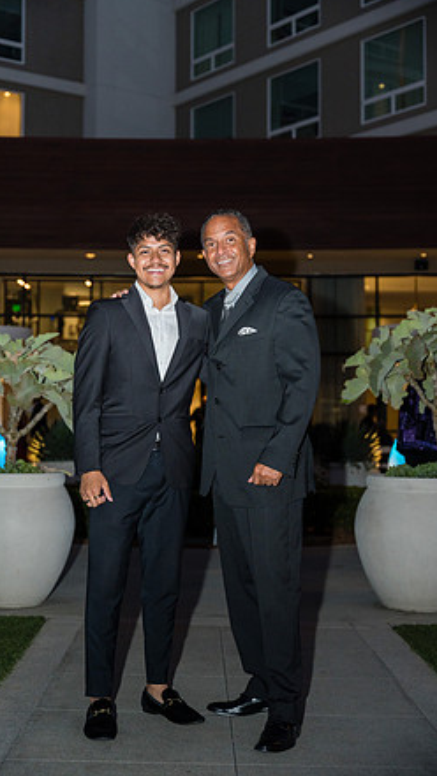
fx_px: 1133
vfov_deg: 37.8
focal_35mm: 55
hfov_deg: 21.8
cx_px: 185
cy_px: 384
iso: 1600
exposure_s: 1/160
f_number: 2.8
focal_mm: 51.5
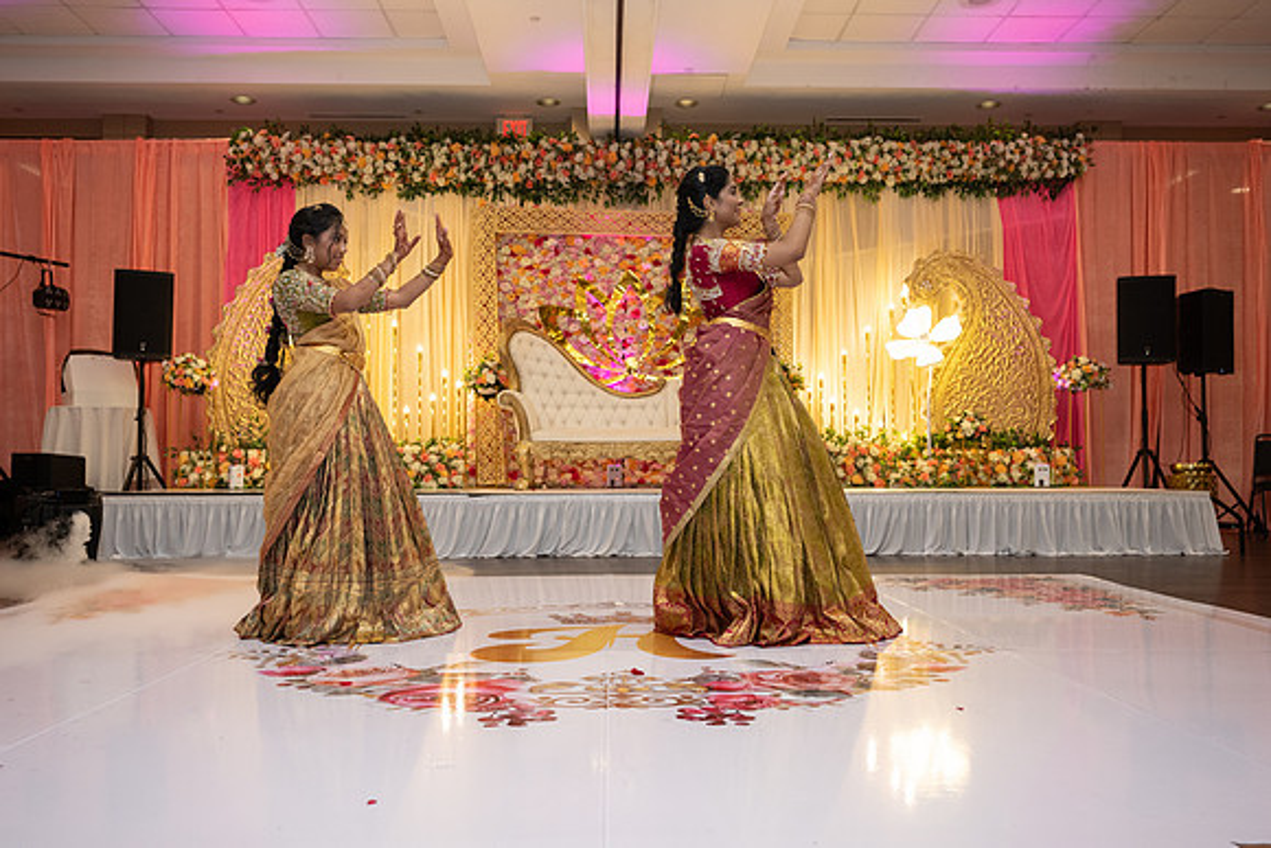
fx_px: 1132
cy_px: 424
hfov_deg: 58.6
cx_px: 636
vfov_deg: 41.1
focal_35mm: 32
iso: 1250
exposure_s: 1/160
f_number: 4
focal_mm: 31.5
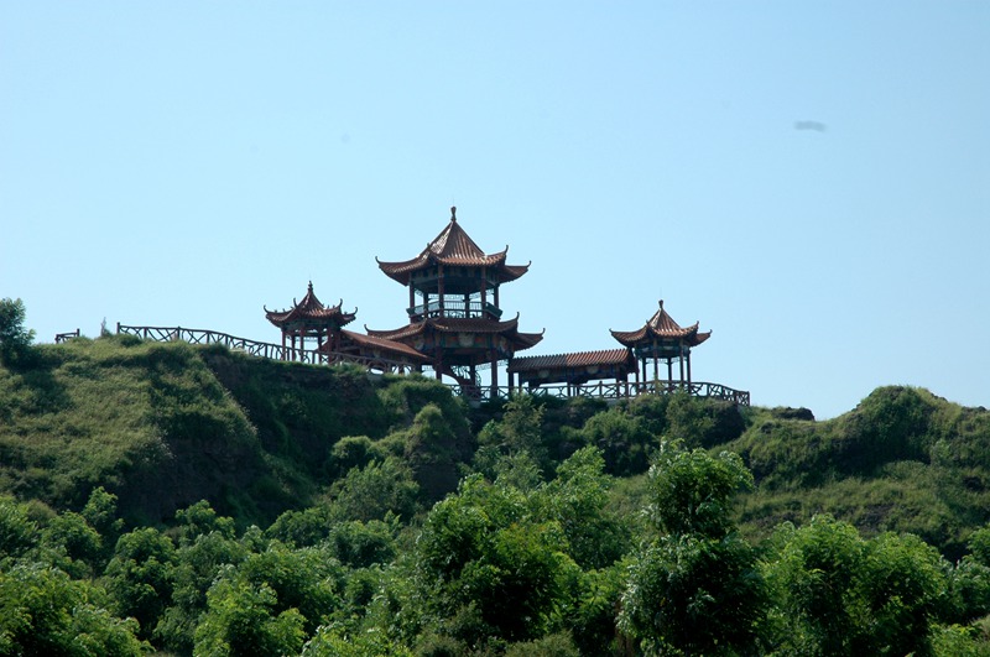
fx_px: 2883
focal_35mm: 105
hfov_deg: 19.5
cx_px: 495
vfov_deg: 13.0
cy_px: 328
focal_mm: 70
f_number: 10
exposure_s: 1/400
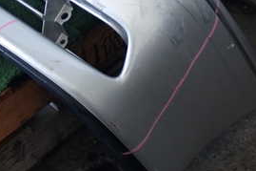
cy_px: -8
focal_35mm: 102
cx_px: 12
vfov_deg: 13.2
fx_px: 725
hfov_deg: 19.6
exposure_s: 1/125
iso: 250
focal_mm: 7.84
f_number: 2.9
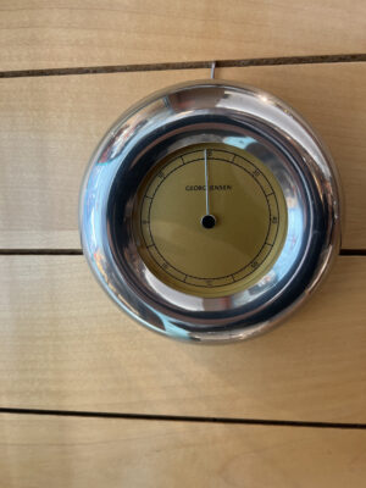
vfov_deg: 67.3
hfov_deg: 53.1
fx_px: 367
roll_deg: +0.8
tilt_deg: -6.7
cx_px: 183
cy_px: 244
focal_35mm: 26
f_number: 1.5
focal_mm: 5.7
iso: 64
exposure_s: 1/100
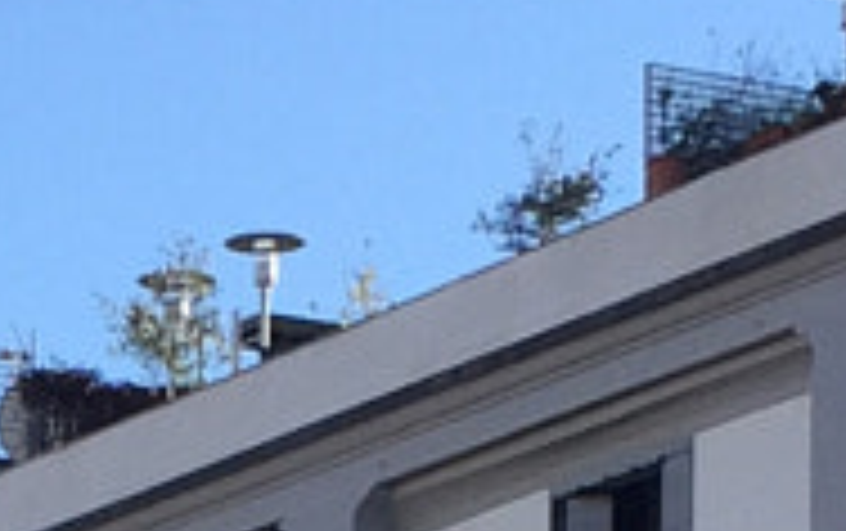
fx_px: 6025
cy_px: 1948
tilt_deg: -0.6
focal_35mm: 261
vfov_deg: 4.7
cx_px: -423
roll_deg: -0.2
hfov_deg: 7.9
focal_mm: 4.15
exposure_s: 1/920
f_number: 2.2
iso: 32
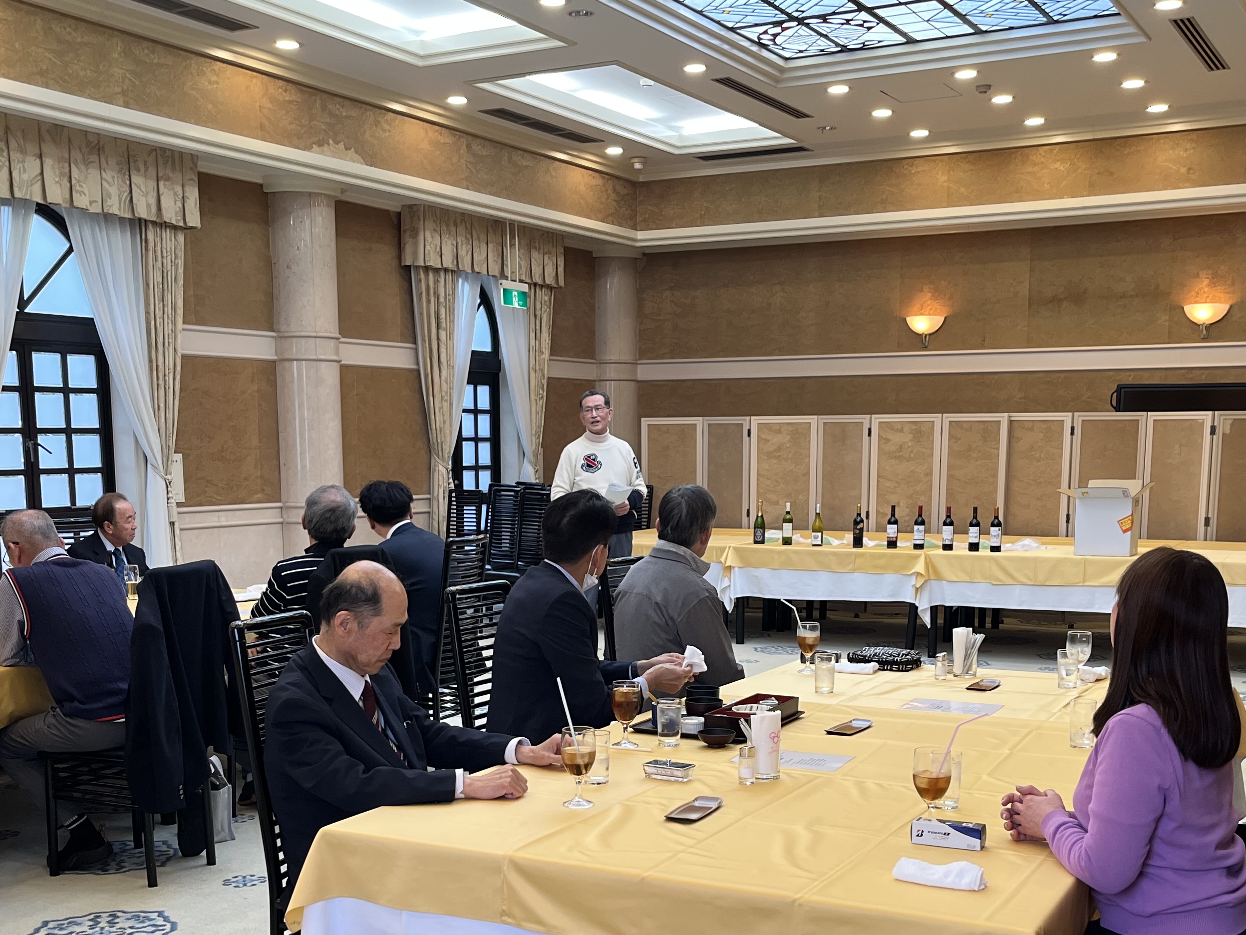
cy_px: 686
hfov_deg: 44.8
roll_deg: +0.2
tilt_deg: -10.1
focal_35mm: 42
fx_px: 1512
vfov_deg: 33.7
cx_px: 606
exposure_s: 1/120
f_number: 1.6
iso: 125
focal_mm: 5.1
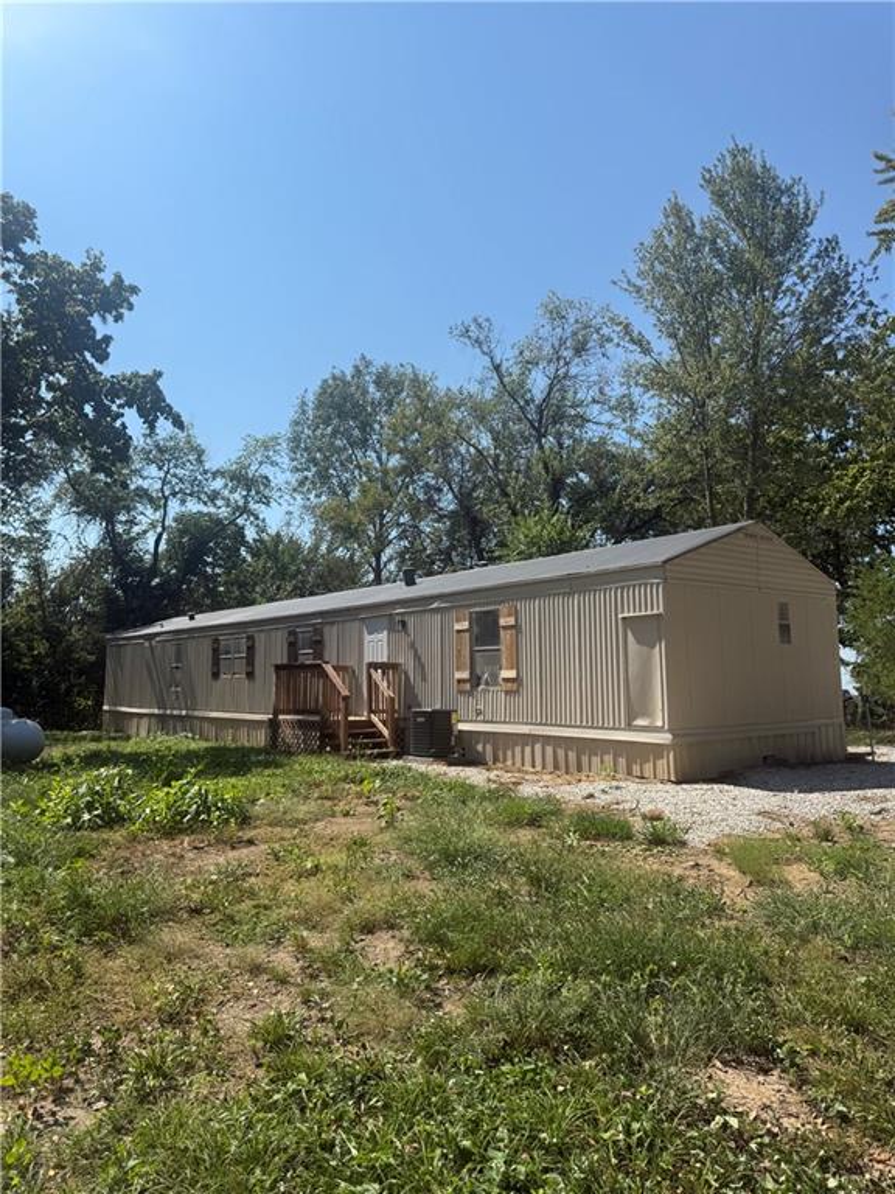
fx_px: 827
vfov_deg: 71.6
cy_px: 597
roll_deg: -0.6
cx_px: 448
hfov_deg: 56.8
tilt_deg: +8.5
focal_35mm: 24
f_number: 1.78
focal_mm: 6.76
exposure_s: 1/5319
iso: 80
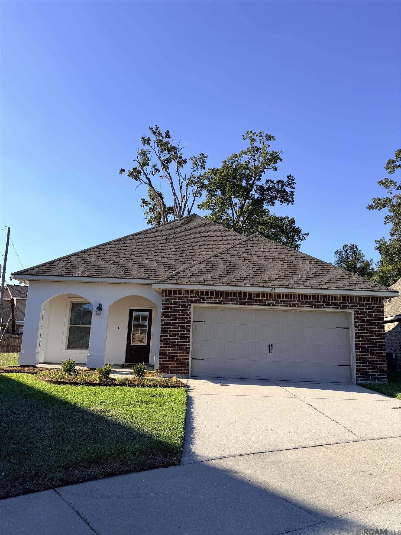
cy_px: 268
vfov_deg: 71.6
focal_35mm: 24
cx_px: 200
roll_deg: -2.6
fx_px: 371
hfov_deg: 56.8
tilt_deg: +10.4
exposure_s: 1/3279
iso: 80
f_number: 1.78
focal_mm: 6.76
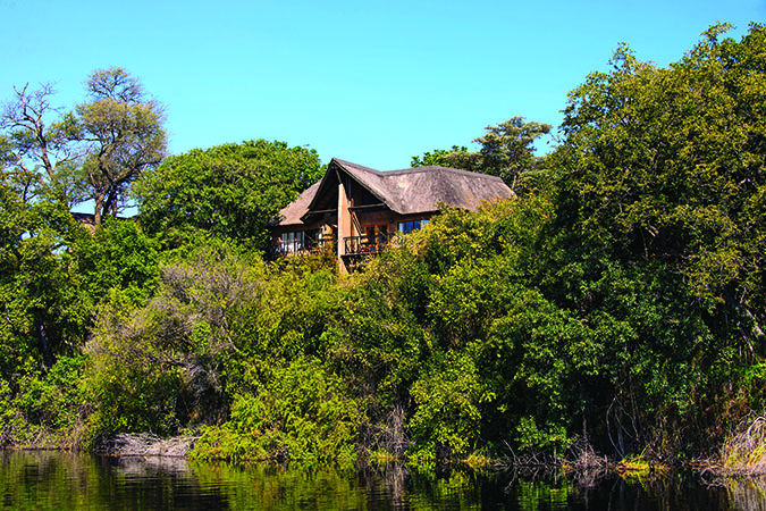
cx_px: 383
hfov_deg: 38.2
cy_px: 256
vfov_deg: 26.0
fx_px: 1106
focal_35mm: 52
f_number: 8
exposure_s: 1/250
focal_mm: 52
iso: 200
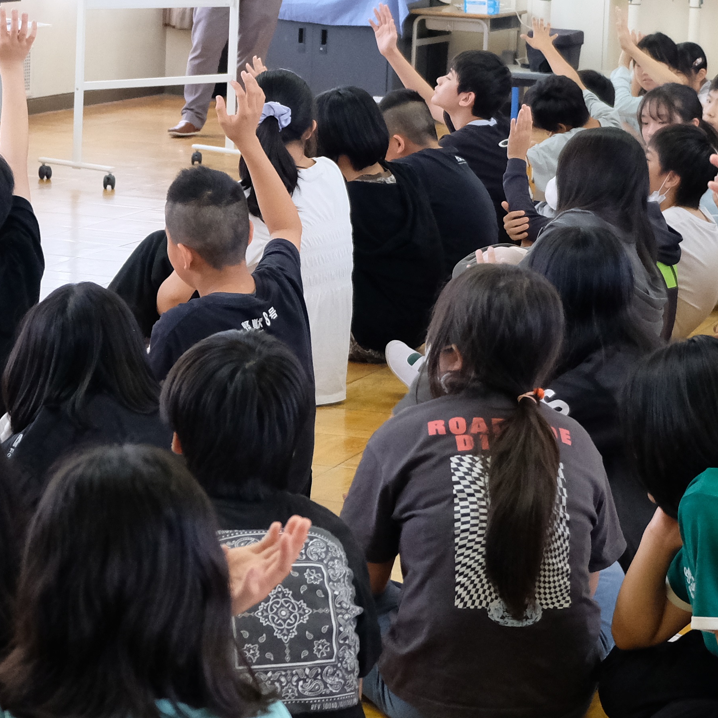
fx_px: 2534
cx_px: 296
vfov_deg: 16.0
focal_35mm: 108
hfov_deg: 16.1
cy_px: 96
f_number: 3.2
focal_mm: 25.4
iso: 3200
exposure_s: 1/320
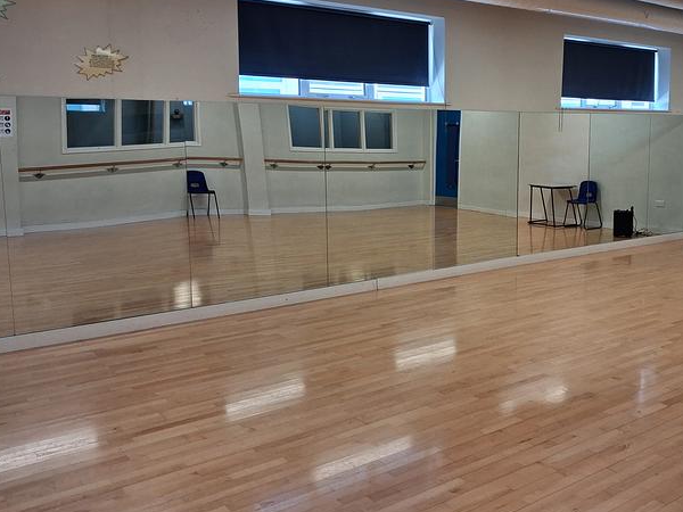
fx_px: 710
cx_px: 444
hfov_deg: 50.6
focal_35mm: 36
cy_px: 223
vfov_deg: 39.6
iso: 160
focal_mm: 4
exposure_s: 1/100
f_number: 1.8
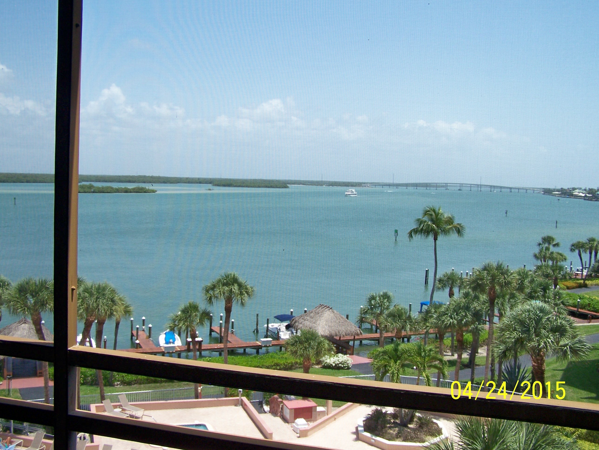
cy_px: 225
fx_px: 658
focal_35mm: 38
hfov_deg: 49.0
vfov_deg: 37.7
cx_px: 300
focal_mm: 6.3
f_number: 4
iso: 80
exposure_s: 1/640
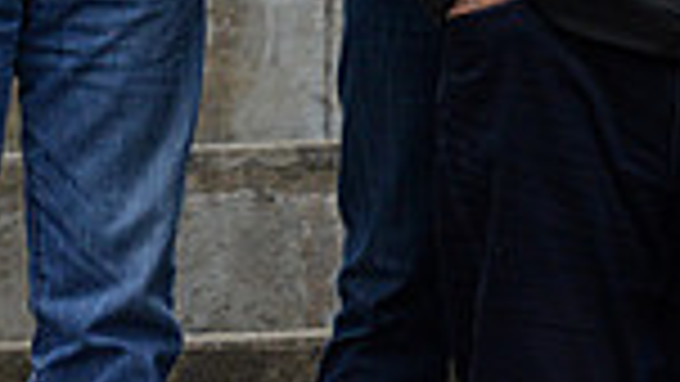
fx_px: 11975
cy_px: -465
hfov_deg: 3.2
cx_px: 892
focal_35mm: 664
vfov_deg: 1.8
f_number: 4
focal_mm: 165
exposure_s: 1/500
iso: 1600
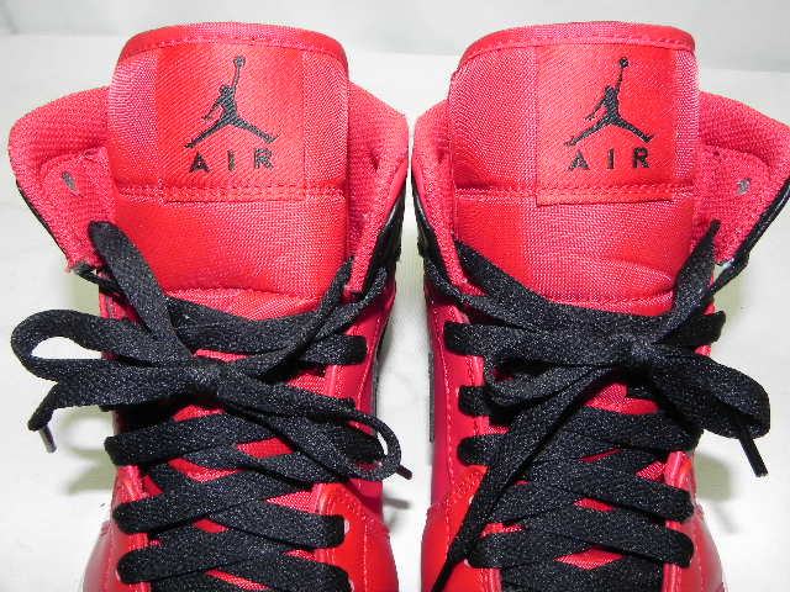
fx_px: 593
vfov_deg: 53.1
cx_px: 395
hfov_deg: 67.3
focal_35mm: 26
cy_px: 296
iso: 171
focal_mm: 4.6
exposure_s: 1/30
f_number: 8
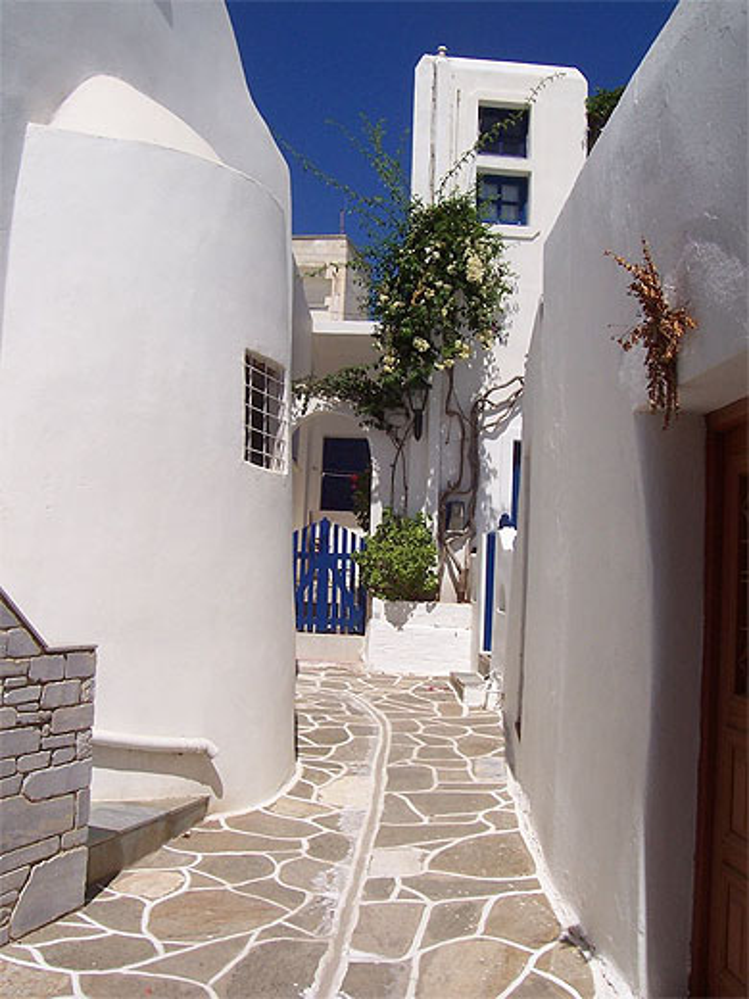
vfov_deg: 50.1
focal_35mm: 37
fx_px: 1067
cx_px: 374
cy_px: 500
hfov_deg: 38.7
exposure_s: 1/1000
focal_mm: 5.6
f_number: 5.6
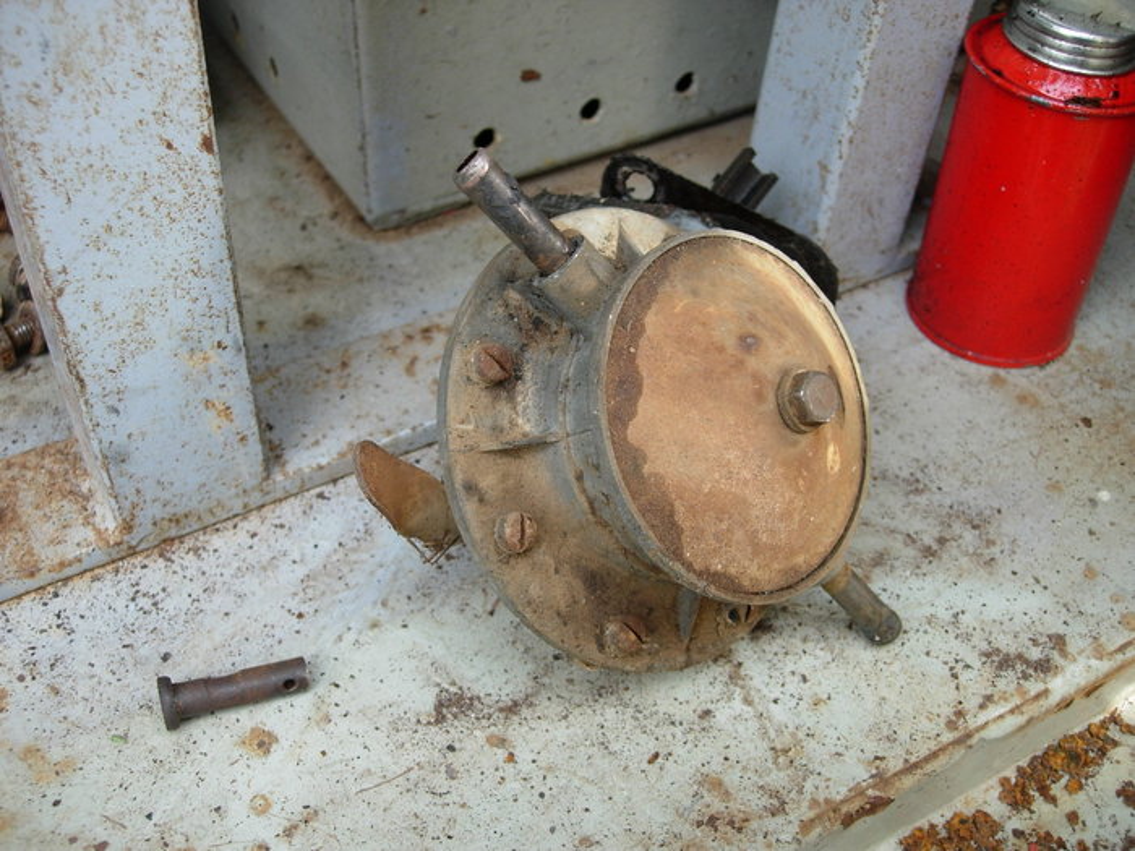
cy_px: 426
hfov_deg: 49.0
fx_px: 1246
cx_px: 568
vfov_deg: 37.7
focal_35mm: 38
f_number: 2.8
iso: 79
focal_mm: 7.8
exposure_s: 1/71.8
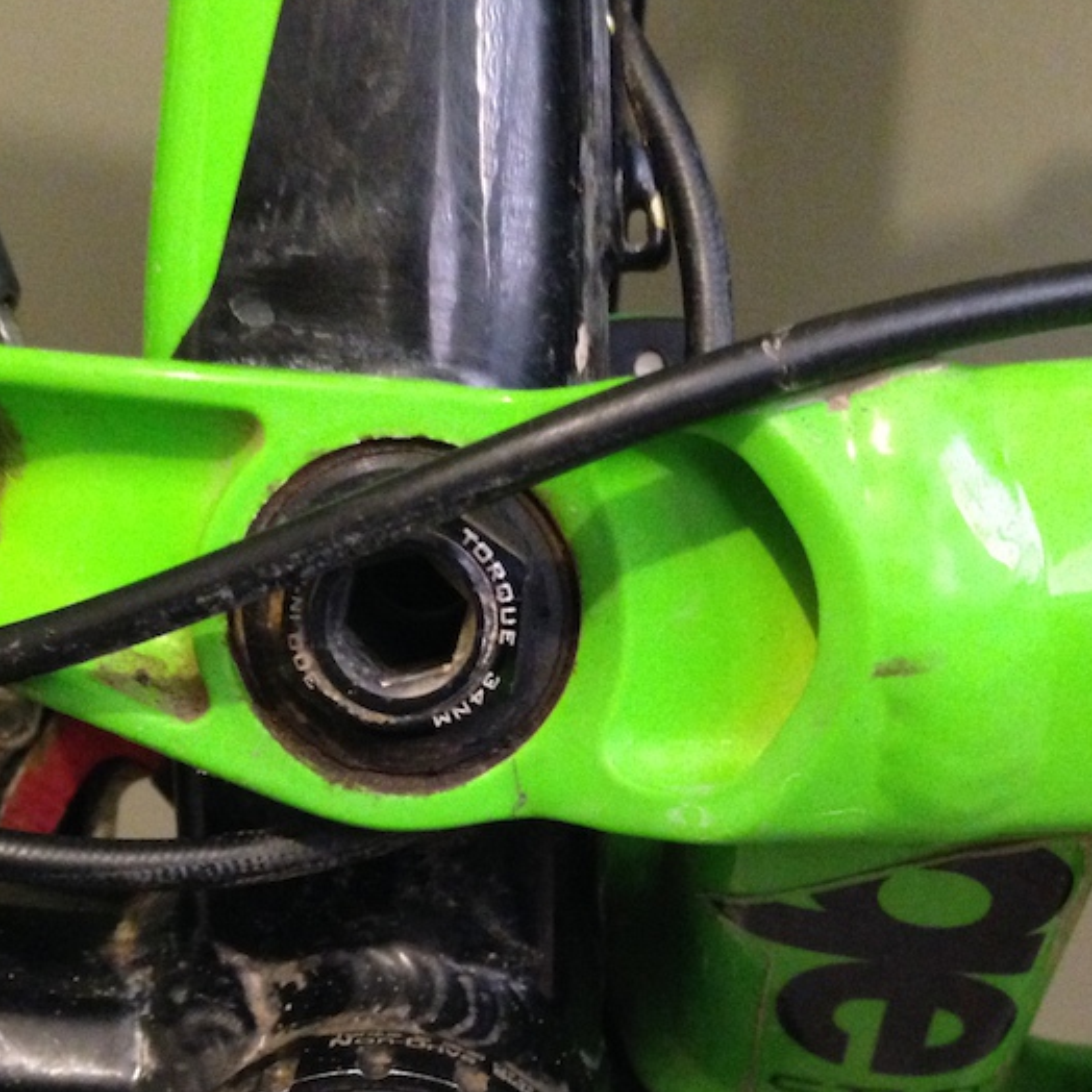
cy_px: 773
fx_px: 2034
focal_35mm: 57
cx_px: 515
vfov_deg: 29.7
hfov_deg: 30.0
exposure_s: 1/15
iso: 500
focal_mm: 4.12
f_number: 2.4
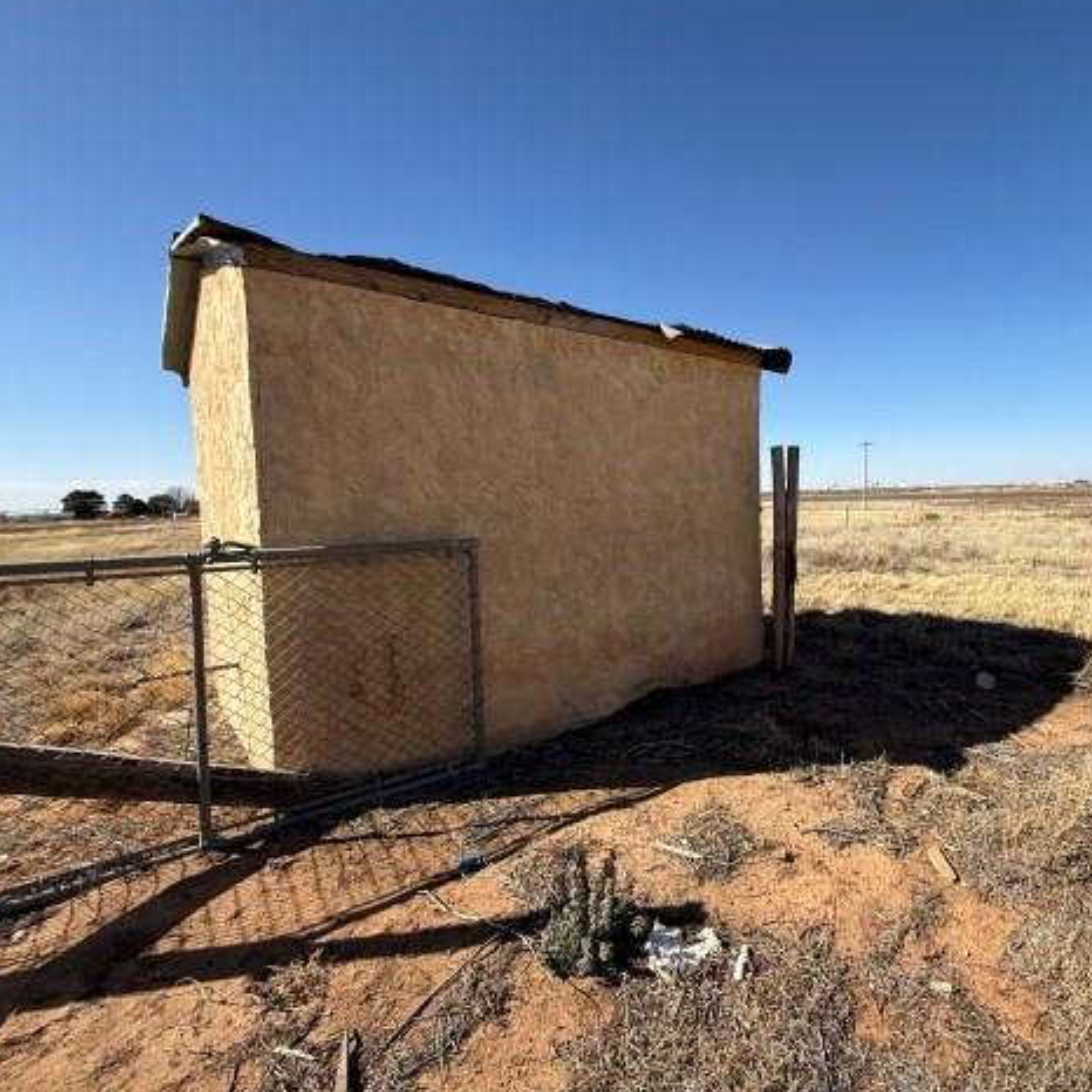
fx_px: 607
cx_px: 684
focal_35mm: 17
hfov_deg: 82.3
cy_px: 534
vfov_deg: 84.0
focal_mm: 2.22
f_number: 2.2
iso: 50
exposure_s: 1/1534
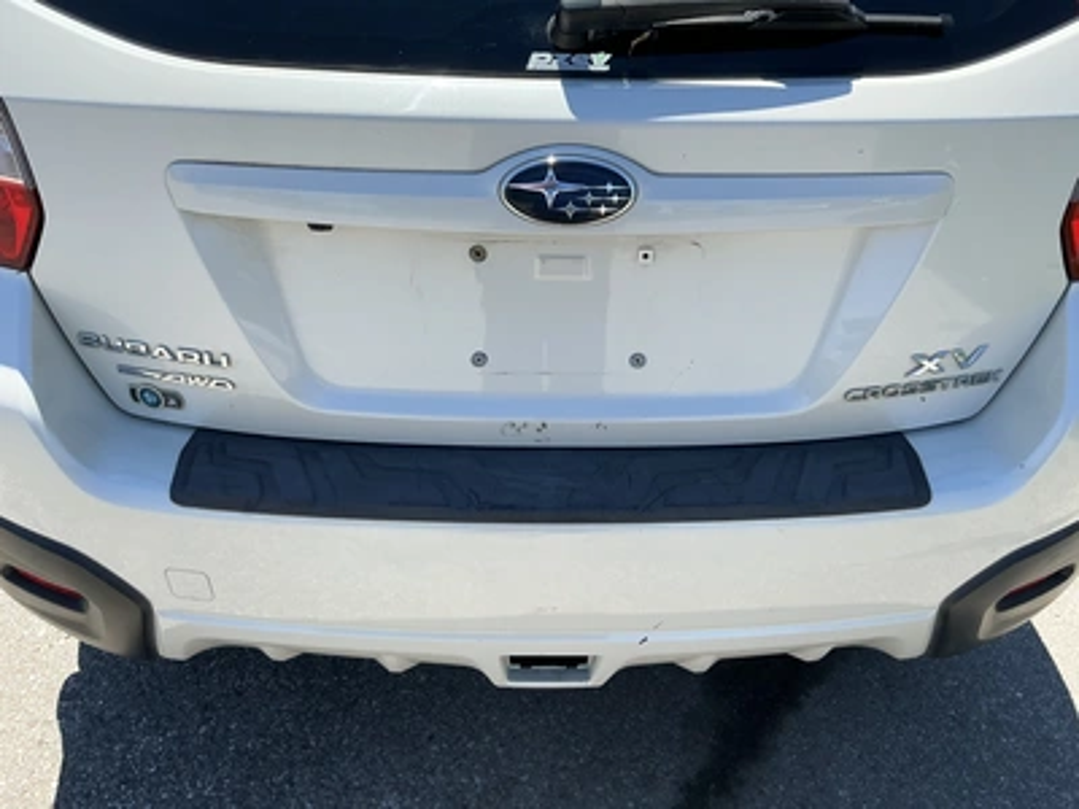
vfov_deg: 49.7
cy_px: 404
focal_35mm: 28
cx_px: 540
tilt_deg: -32.7
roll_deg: -1.1
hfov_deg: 63.4
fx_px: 873
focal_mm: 3
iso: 25
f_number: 1.8
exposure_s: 1/962
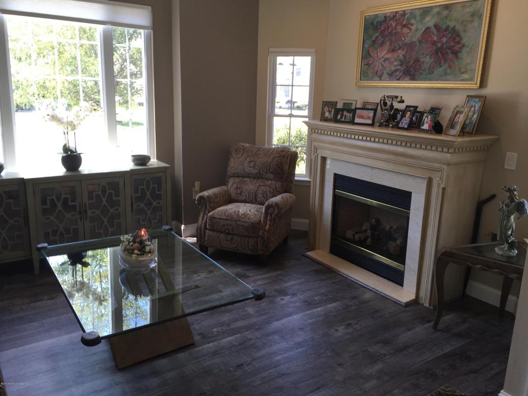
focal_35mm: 29
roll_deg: -2.1
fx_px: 442
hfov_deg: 61.7
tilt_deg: -12.6
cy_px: 198
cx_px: 264
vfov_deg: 48.2
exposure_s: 1/60
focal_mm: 4.15
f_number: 2.2
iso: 32
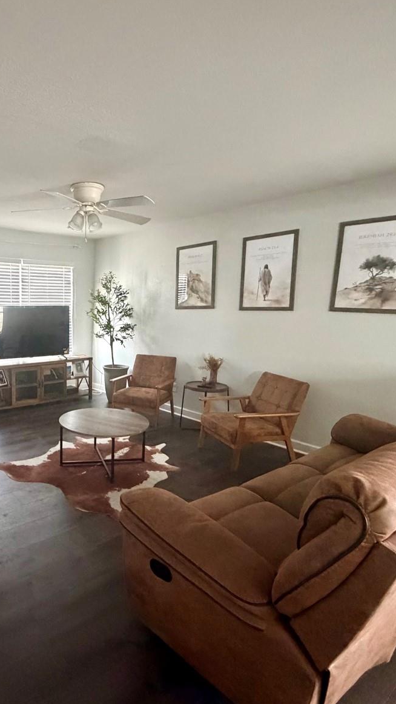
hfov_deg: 49.8
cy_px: 357
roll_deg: +0.6
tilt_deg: -8.2
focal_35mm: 21
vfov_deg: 83.8
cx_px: 68
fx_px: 392
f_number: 2.2
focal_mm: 2.22
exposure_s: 1/60
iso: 1000
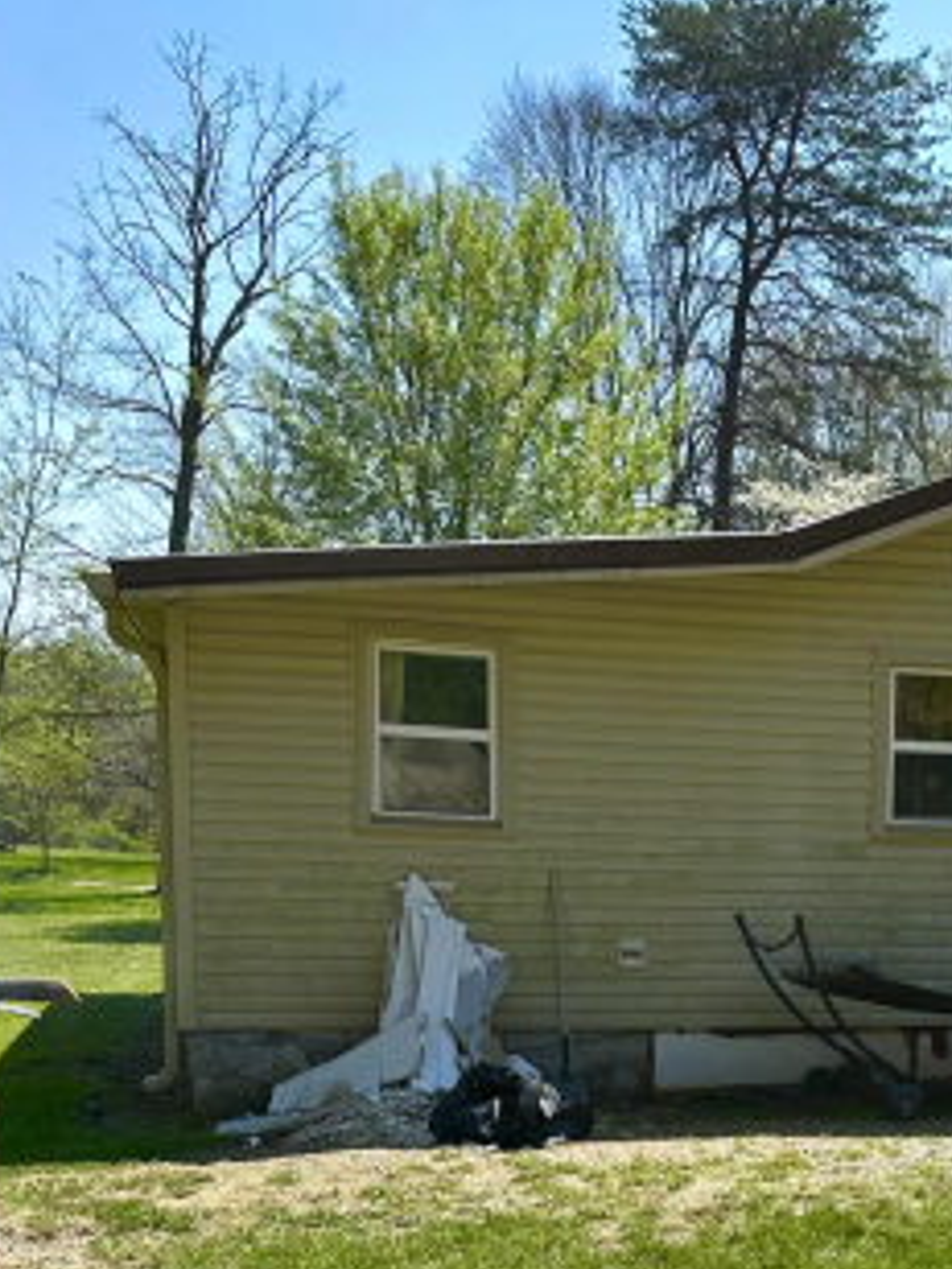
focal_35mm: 52
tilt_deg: -6.7
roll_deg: -1.7
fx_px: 1907
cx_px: 907
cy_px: 1073
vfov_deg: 35.2
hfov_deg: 26.8
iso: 80
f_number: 1.78
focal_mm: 6.86
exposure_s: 1/3247
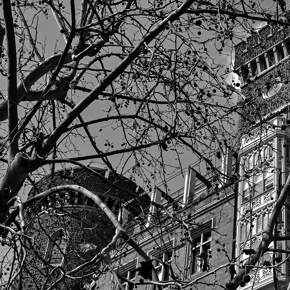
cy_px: 153
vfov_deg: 20.6
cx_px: 226
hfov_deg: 20.4
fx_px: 796
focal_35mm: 84
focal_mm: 30
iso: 100
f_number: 9
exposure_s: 1/320
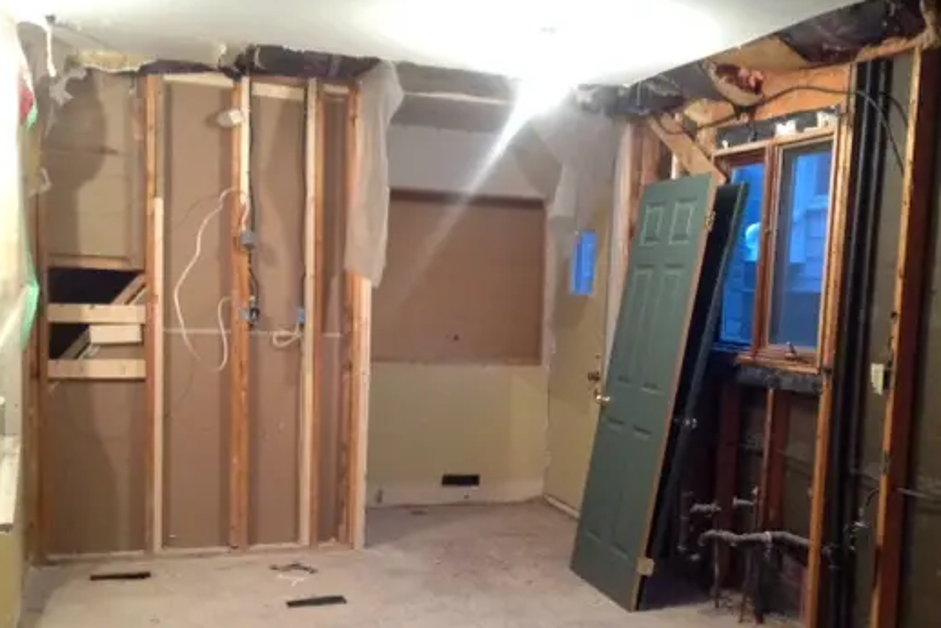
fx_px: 1177
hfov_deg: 43.5
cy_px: 395
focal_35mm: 45
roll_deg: -1.3
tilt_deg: -6.9
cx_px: 544
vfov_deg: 29.8
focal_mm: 4.28
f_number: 2.4
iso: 500
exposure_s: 1/15
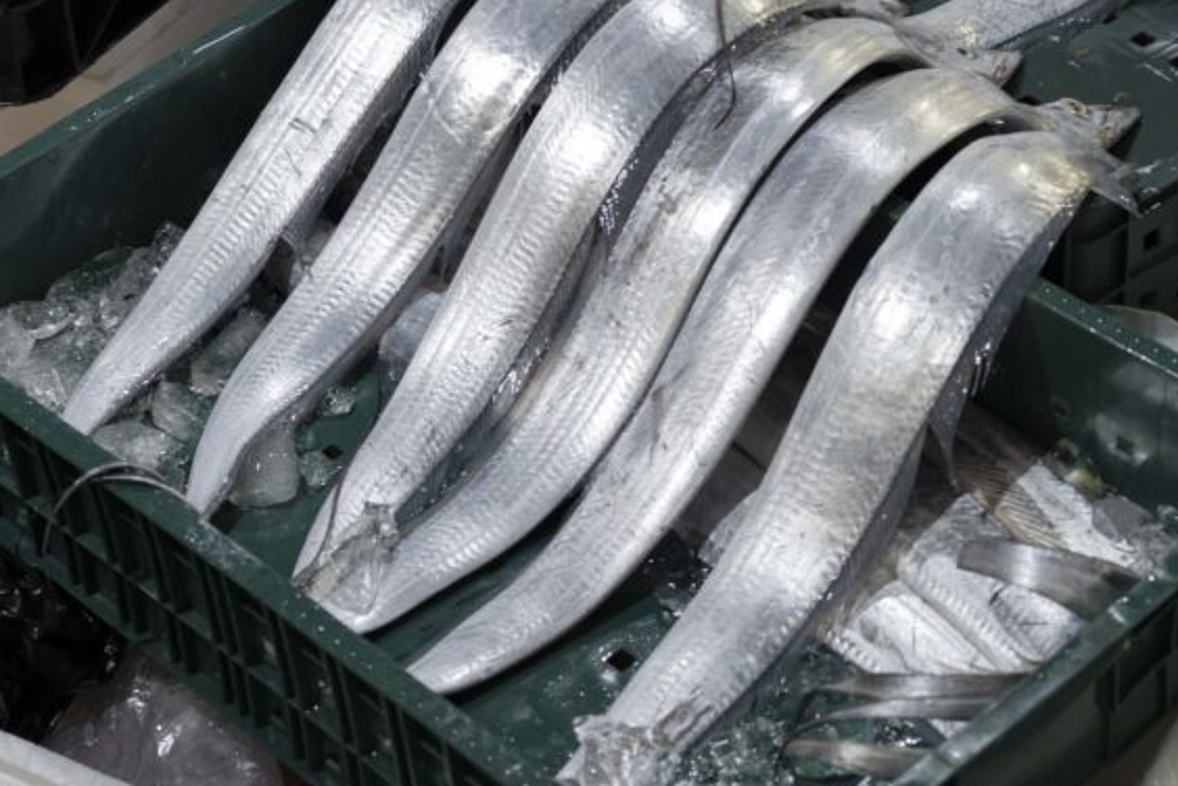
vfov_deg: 12.5
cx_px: 522
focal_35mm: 109
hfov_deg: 18.7
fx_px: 3566
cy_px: 93
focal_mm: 60
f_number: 5.6
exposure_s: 1/160
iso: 2500
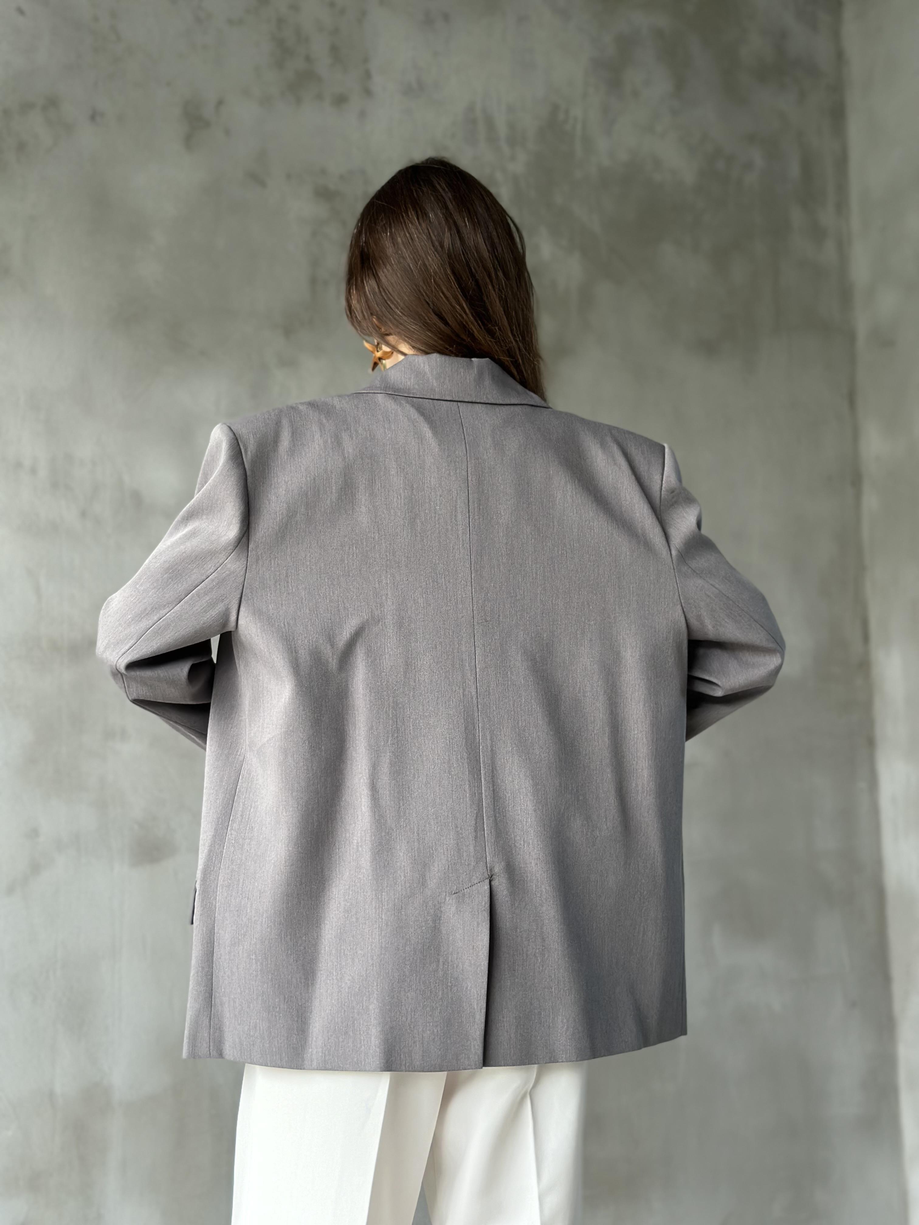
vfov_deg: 39.7
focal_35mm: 48
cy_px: 612
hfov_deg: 30.3
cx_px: 460
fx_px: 1699
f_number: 1.78
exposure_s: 1/66
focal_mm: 6.86
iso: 125
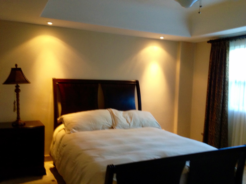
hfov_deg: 52.6
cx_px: 123
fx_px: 249
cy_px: 92
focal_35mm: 35
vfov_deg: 40.7
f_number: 2.4
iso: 250
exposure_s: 1/20
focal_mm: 4.28
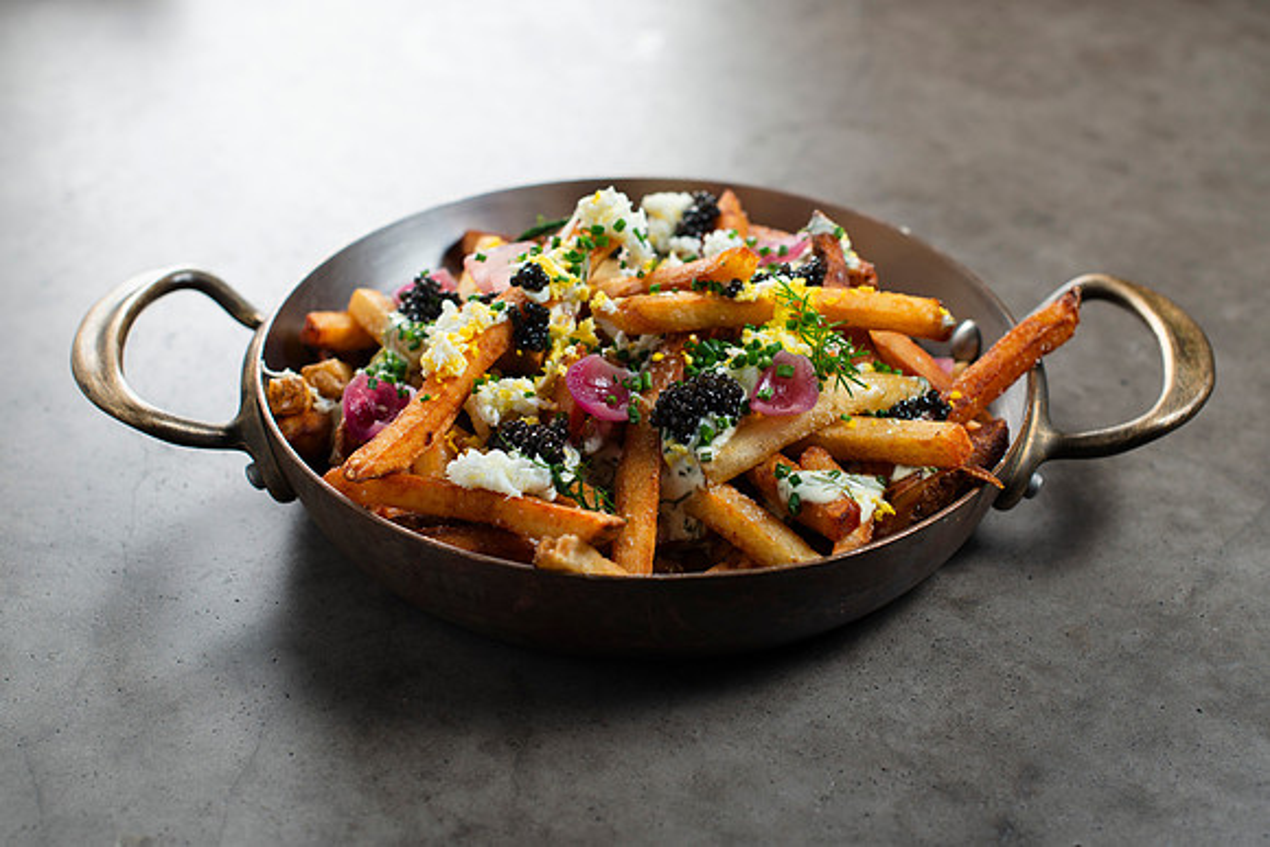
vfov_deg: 22.9
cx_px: 665
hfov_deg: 33.8
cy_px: 401
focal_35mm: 59
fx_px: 2092
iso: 200
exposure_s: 1/250
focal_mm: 50
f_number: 4.5
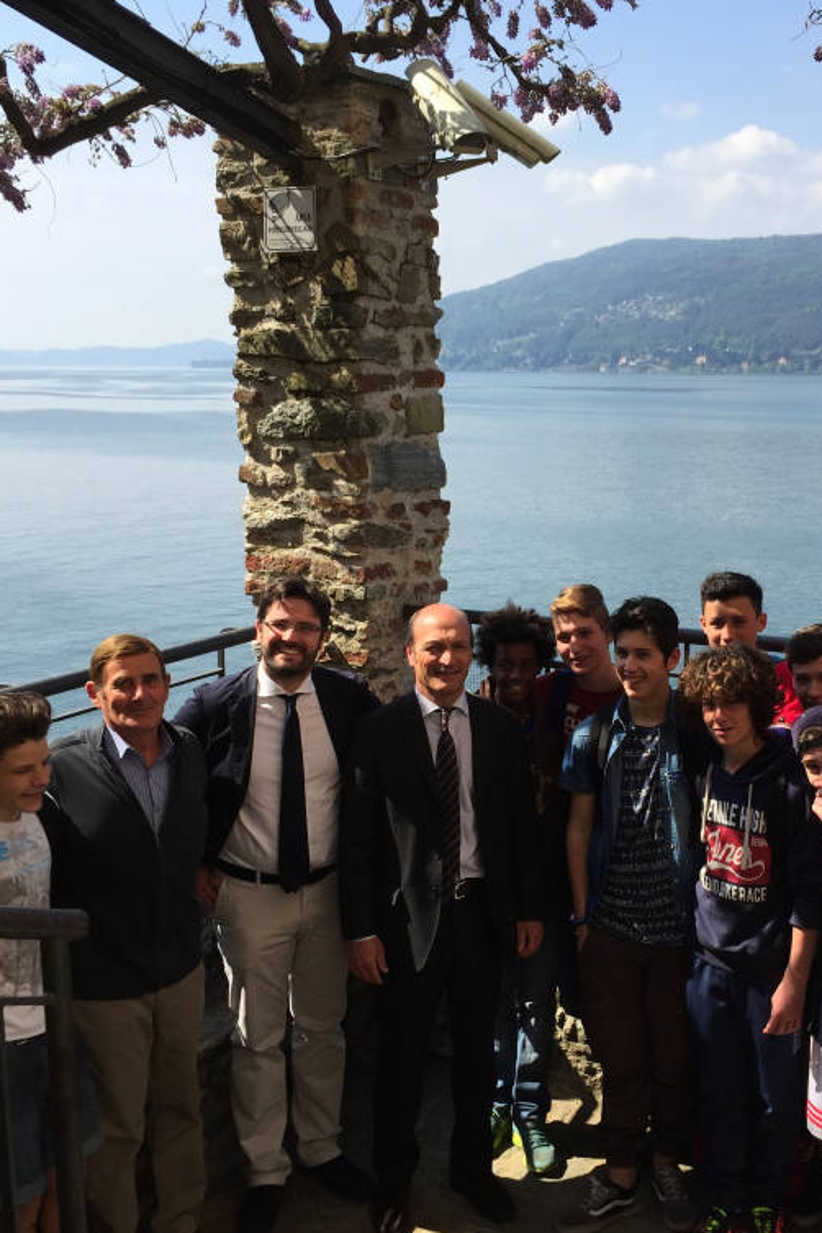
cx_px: 624
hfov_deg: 32.0
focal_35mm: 41
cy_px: 627
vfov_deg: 47.4
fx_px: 1404
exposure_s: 1/1522
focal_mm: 4.15
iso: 32
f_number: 2.2
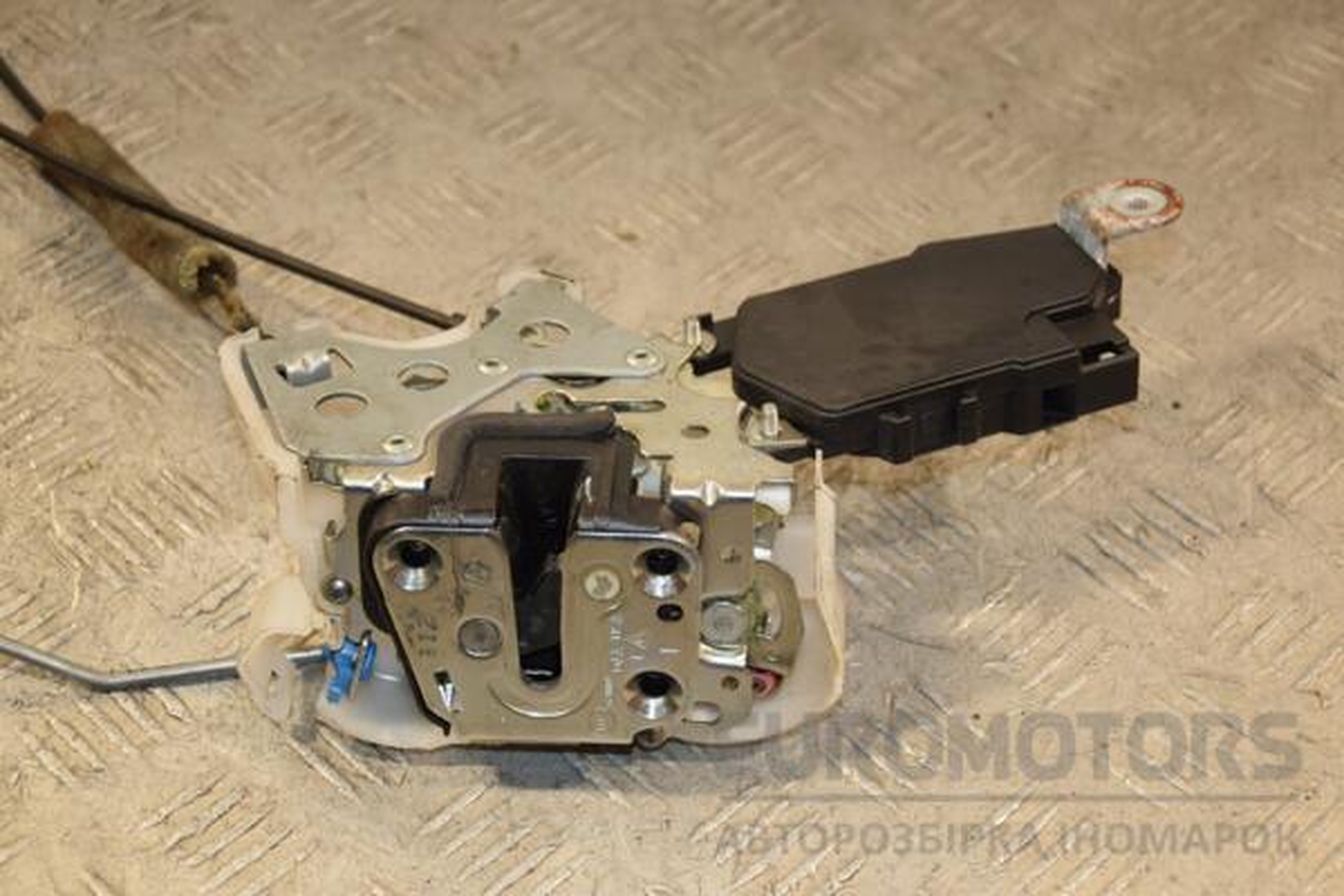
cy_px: 448
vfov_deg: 18.2
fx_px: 2800
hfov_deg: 27.0
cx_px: 672
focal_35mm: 75
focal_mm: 50
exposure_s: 1/160
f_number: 5
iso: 800
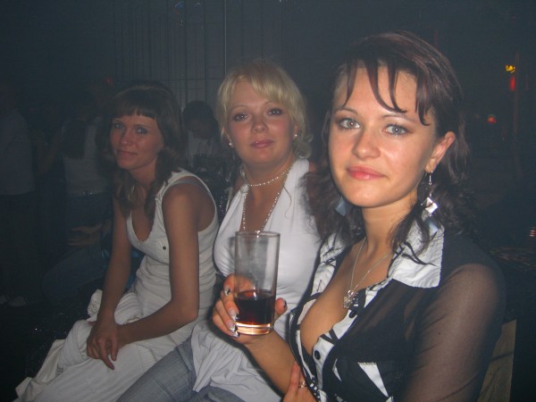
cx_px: 268
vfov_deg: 37.7
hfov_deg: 49.0
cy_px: 201
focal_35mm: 38
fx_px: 588
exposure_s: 1/60
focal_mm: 7.9
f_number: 2.8
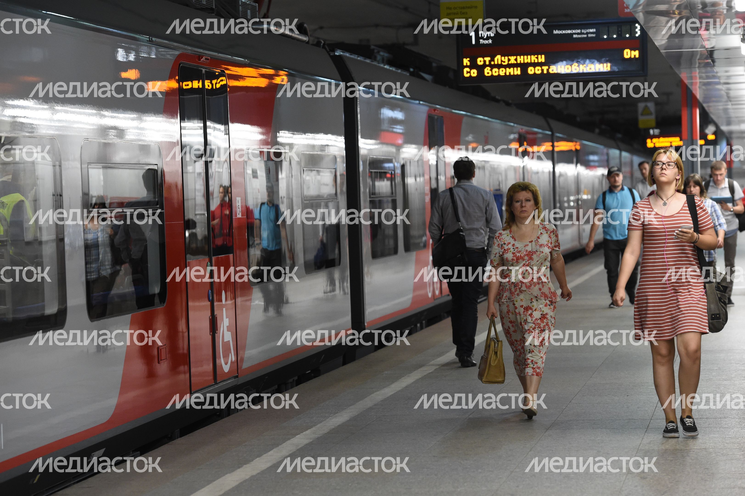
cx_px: 372
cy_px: 248
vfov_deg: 11.4
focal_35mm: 120
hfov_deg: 17.1
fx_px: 2482
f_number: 4.5
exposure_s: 1/250
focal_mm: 120
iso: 3200
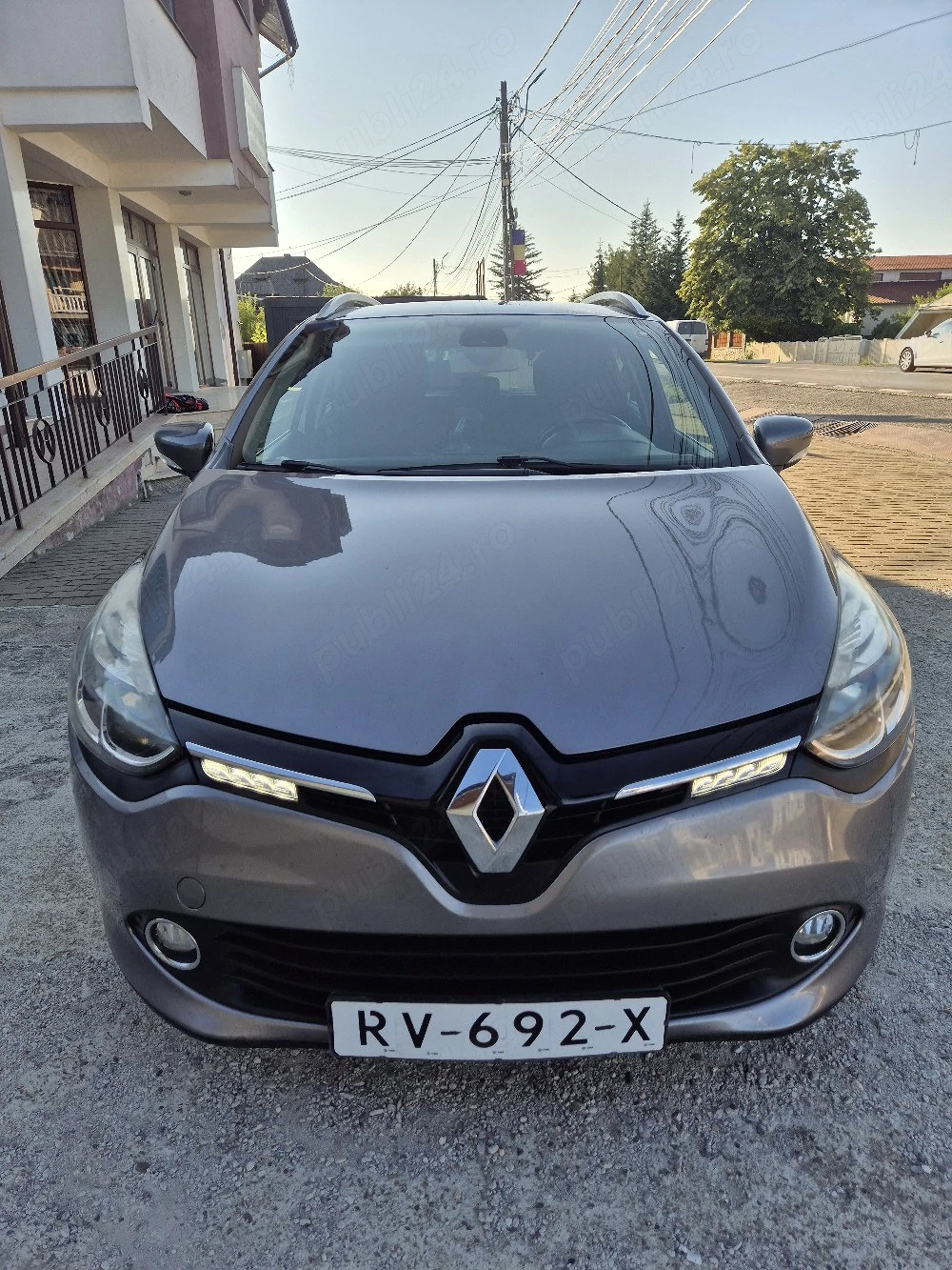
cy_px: 635
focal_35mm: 23
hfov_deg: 58.9
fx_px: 843
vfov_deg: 73.9
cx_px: 476
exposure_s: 1/1667
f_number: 1.8
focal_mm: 5.4
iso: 25
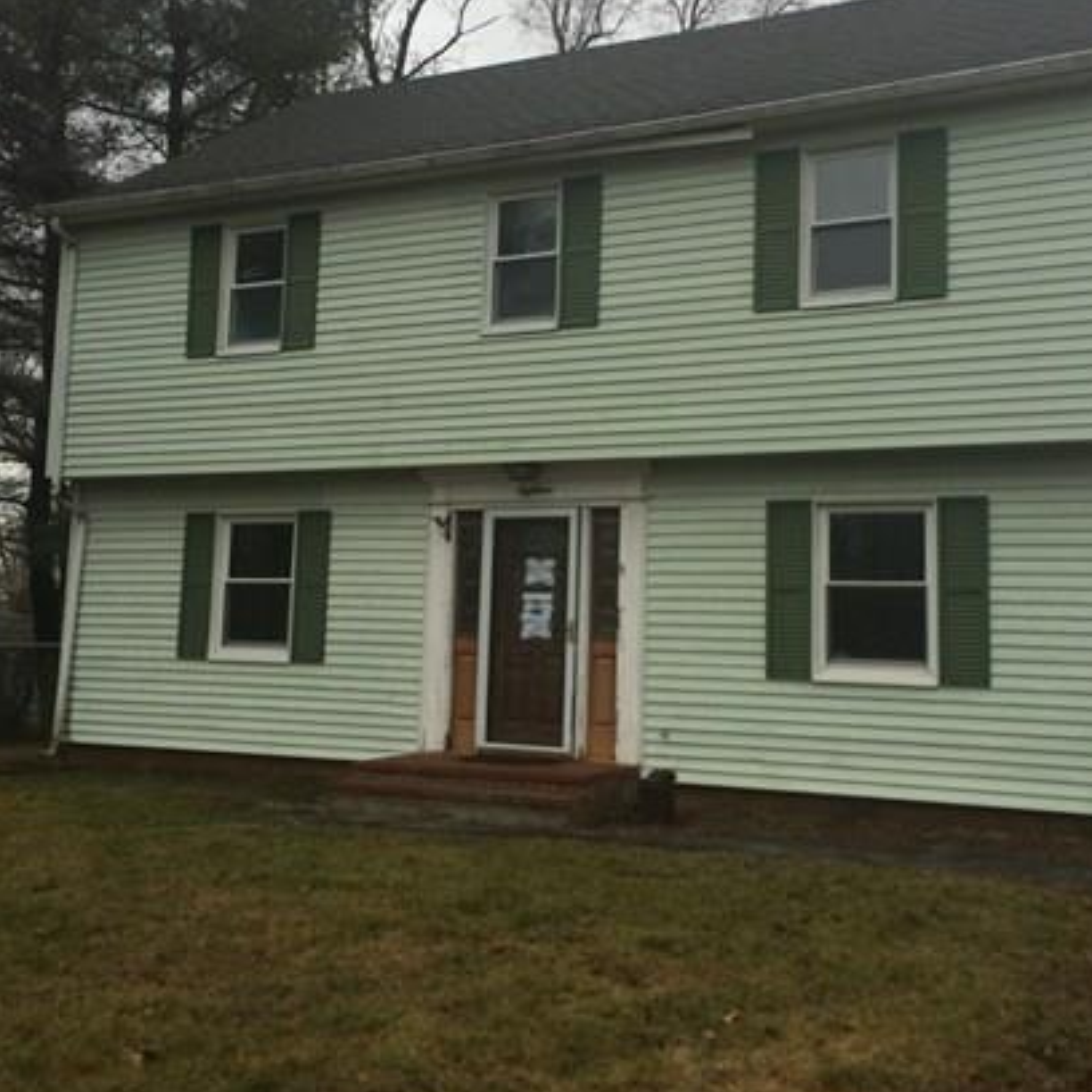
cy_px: 456
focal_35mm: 41
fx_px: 1463
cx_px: 586
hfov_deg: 40.9
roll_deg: -1.1
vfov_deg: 40.8
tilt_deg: +7.0
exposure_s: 1/586
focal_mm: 4.15
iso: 32
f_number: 2.2
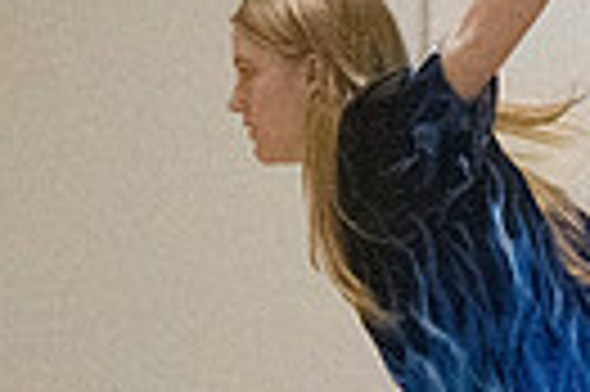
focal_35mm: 771
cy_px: 568
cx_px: 383
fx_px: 12620
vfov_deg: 1.8
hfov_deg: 2.7
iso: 10000
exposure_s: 1/1250
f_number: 4
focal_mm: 116
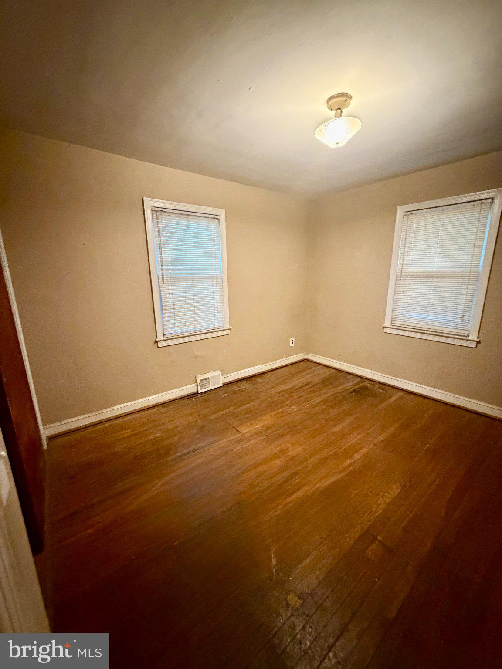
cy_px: 334
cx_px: 251
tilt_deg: -12.8
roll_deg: +0.6
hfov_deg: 85.7
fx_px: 271
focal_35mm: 14
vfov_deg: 102.1
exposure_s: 1/40
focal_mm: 2.22
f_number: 2.2
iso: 1000
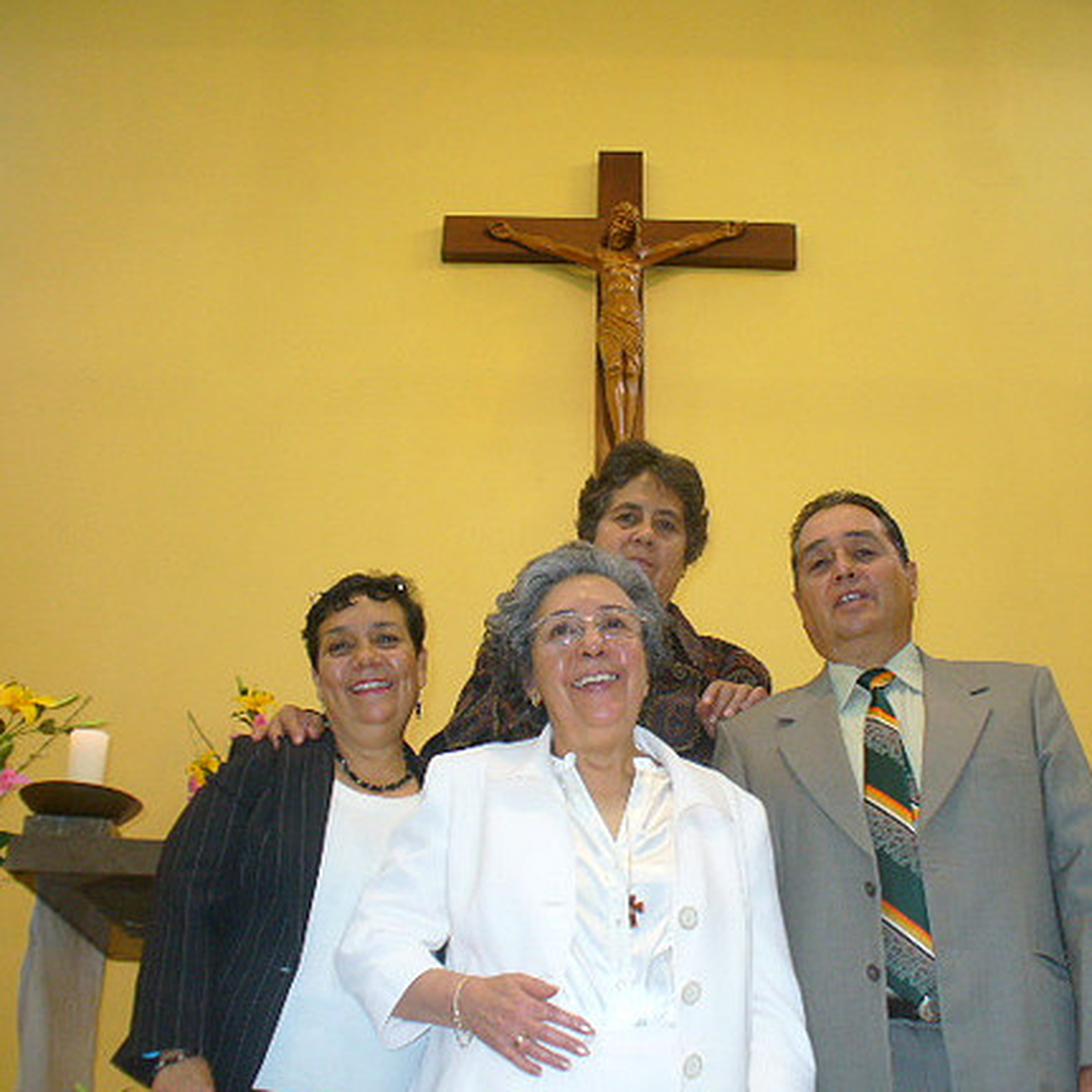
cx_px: 633
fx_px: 1570
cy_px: 549
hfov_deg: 38.2
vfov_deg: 38.3
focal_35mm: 44
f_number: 2.8
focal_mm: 6.1
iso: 100
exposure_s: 1/10
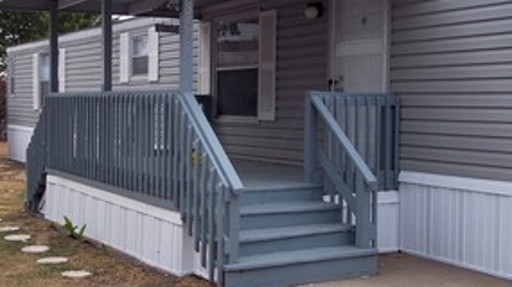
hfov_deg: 37.8
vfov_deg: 21.8
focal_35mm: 55
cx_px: 221
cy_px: 136
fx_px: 746
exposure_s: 1/80
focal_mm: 6.5
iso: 80
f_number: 8
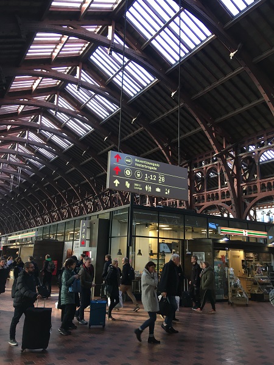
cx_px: 137
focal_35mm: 29
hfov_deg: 48.2
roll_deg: -1.4
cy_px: 182
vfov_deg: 61.7
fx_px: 306
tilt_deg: +10.5
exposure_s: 1/33
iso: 50
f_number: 2.2
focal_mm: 4.15
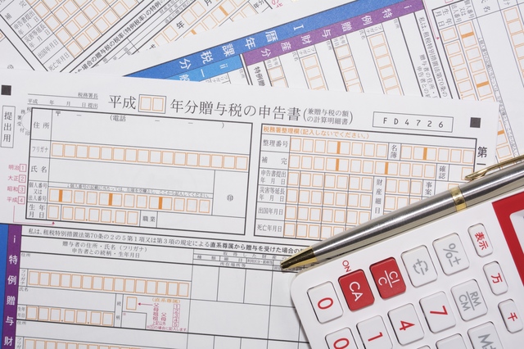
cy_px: 174
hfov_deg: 29.9
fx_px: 982
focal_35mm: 68
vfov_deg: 20.1
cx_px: 262
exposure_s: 1/200
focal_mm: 45
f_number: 8
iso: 320
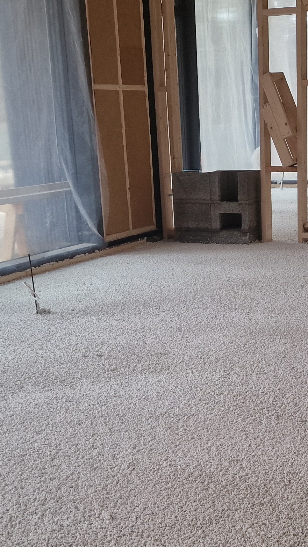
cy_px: 407
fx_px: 929
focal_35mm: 64
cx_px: 253
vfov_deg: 32.3
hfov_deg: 18.6
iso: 160
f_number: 1.8
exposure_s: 1/100
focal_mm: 6.4
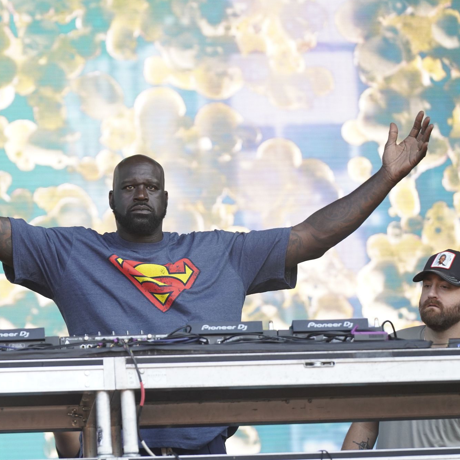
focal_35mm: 282
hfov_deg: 6.2
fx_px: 4240
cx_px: 155
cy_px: 226
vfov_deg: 6.2
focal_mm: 217
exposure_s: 1/1000
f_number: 4
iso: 1600
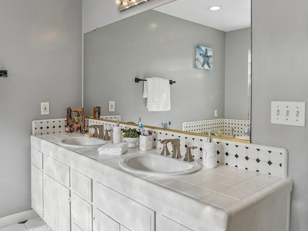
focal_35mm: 28
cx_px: 156
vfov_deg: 49.6
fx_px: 249
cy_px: 97
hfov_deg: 63.4
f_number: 8
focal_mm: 16
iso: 400
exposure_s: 1/250
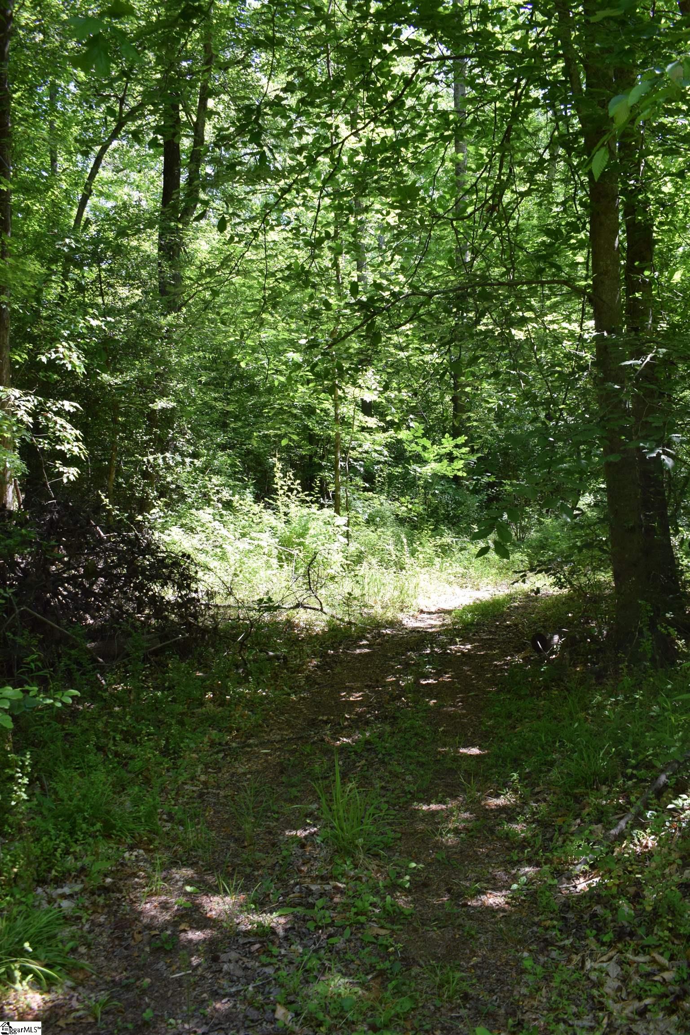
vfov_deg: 59.5
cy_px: 518
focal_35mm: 32
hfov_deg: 41.7
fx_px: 905
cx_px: 345
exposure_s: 1/160
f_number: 6.3
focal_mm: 21
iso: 400
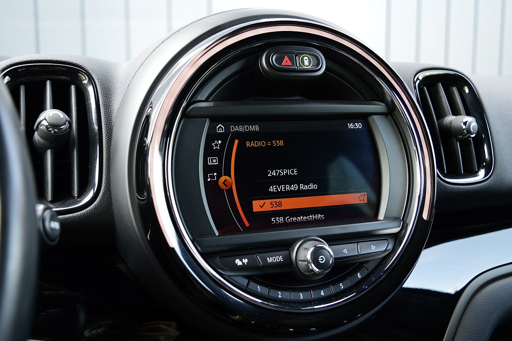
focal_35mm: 34
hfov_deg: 55.1
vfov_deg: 38.3
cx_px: 256
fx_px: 490
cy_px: 170
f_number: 4
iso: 800
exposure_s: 1/60
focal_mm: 23
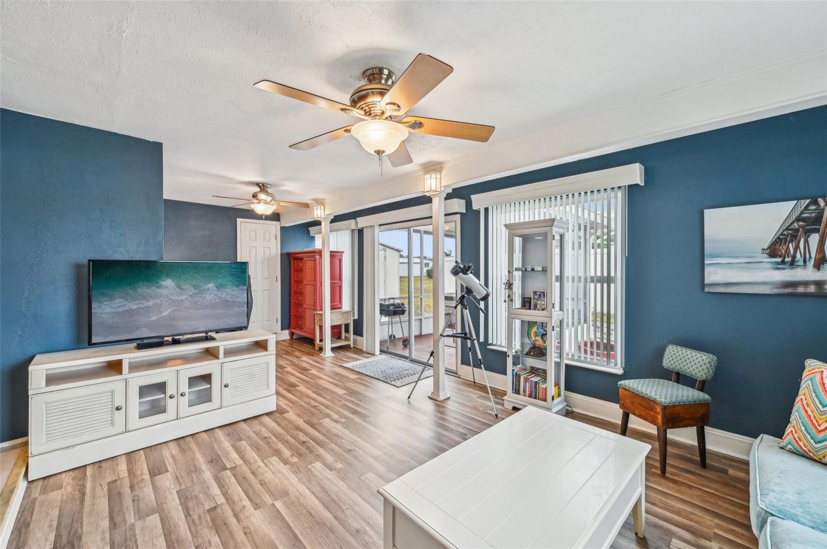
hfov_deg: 104.3
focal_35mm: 14
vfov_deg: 81.1
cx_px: 414
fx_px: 321
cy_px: 274
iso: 400
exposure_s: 1/160
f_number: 8
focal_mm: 14
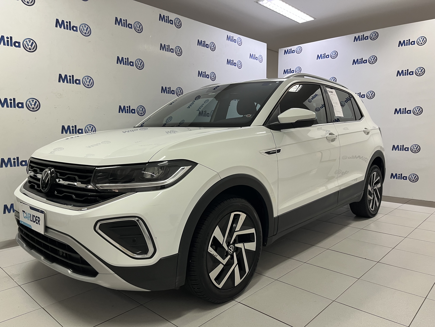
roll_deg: -0.5
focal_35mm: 26
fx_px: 327
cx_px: 218
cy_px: 164
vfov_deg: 53.1
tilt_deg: -5.5
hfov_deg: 67.3
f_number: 1.6
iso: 80
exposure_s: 1/60
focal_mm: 5.1
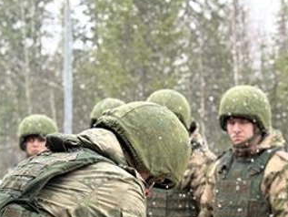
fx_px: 841
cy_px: 216
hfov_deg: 19.2
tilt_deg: -4.0
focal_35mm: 101
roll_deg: +1.3
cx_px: 248
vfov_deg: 14.4
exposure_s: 1/487
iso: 80
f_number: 1.78
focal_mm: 6.76
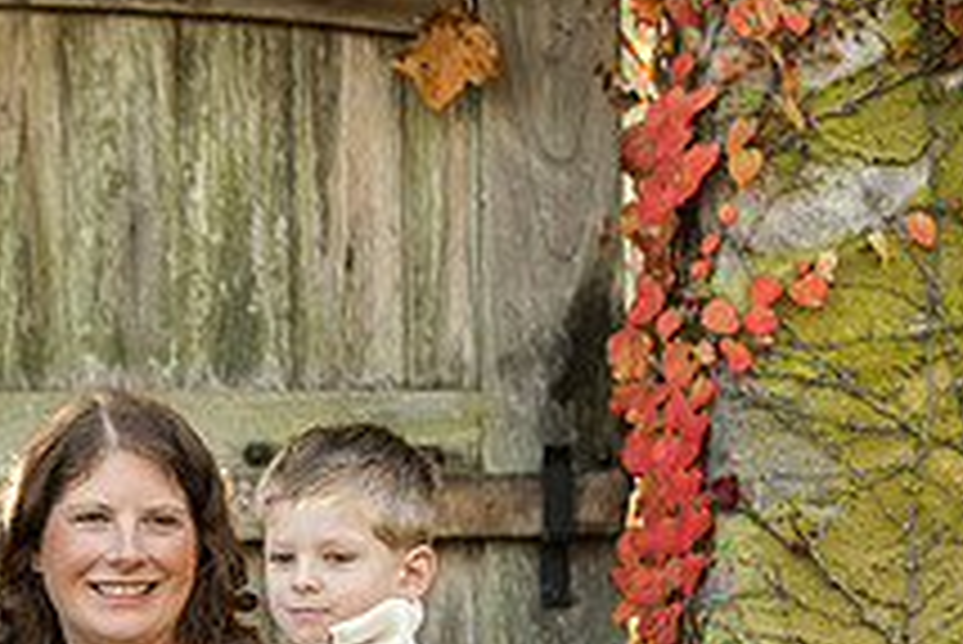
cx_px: -232
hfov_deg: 7.4
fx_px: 7361
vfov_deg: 5.0
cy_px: 666
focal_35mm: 275
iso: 800
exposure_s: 1/1250
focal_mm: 95
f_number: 2.8
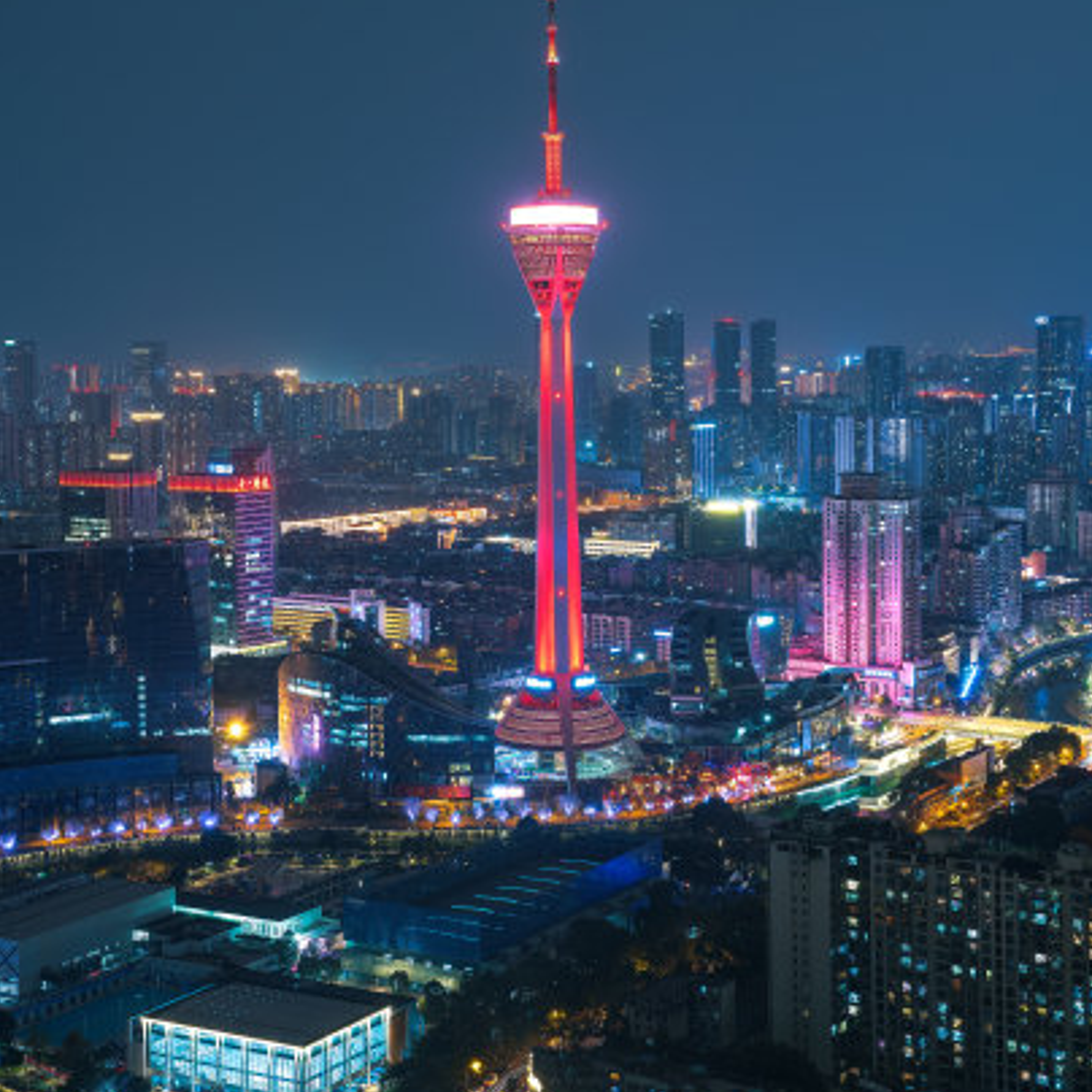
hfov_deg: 29.6
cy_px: 446
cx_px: 549
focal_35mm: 58
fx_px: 2070
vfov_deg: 29.5
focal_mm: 45
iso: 64
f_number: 8
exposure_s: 25
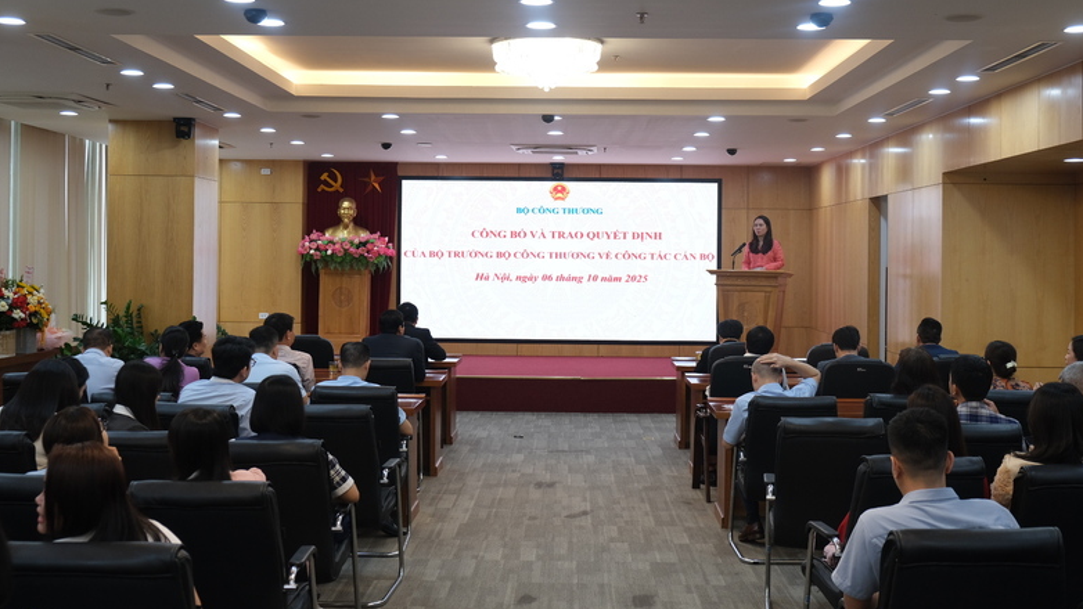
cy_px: 255
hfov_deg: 45.5
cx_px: 550
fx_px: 1292
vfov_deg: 26.5
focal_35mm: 45
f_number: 4
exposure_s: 1/125
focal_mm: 27.7
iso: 800
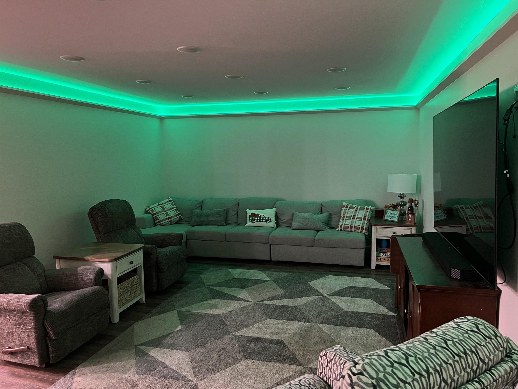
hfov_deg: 67.3
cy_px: 194
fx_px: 389
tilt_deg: -5.8
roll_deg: +1.2
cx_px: 259
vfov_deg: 53.1
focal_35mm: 26
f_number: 1.5
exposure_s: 1/30
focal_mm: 5.7
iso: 640
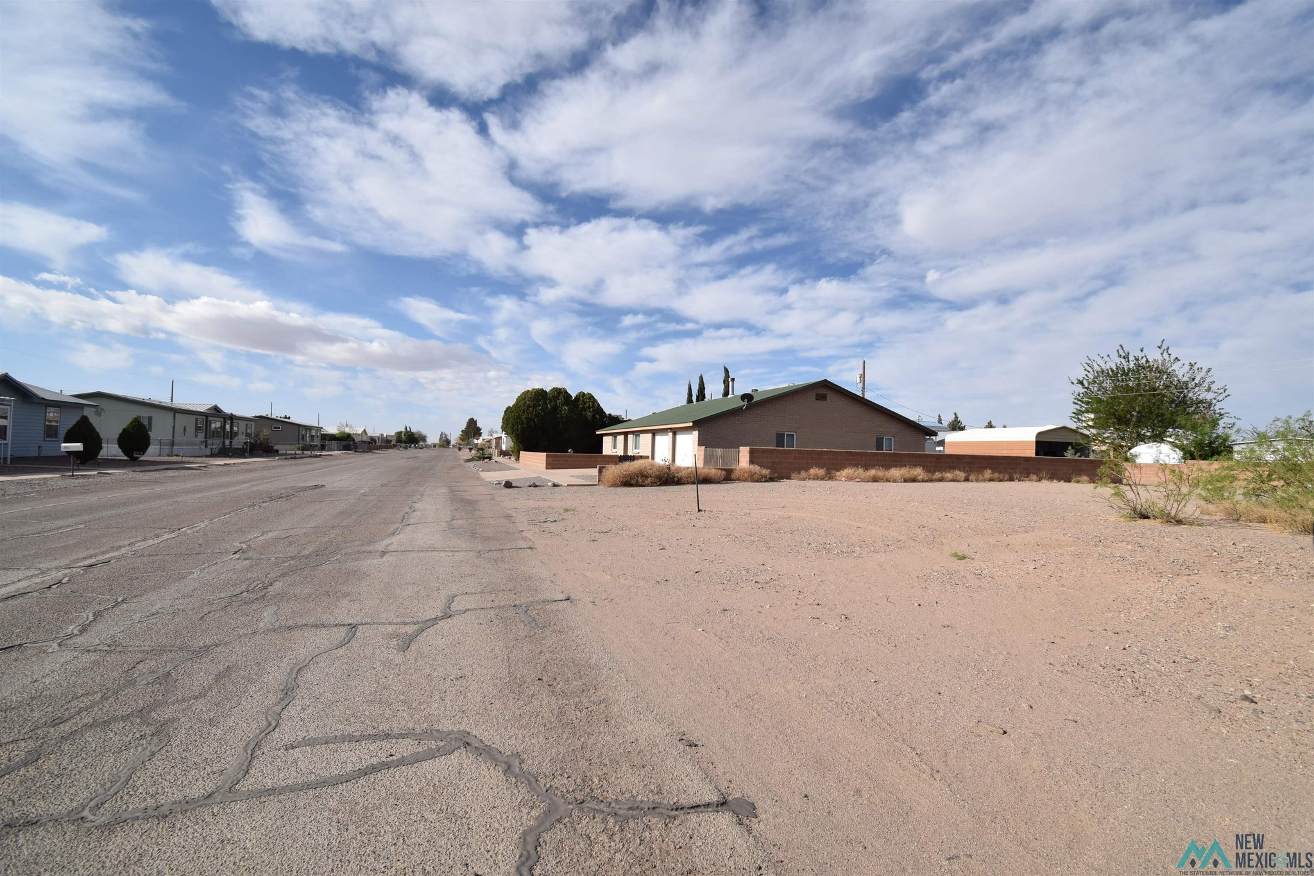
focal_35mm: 15
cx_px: 657
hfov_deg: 100.4
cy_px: 438
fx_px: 547
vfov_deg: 77.3
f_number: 9
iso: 100
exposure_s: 1/320
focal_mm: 10
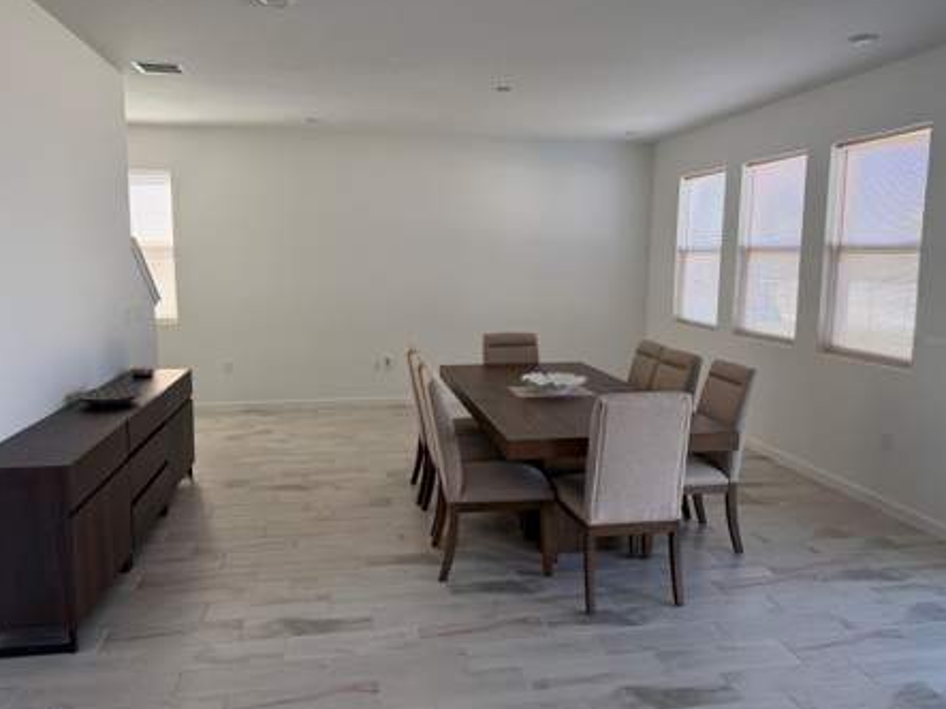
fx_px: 710
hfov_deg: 67.3
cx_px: 472
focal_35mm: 26
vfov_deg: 53.0
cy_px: 340
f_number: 1.78
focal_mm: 6.76
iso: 160
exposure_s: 1/222
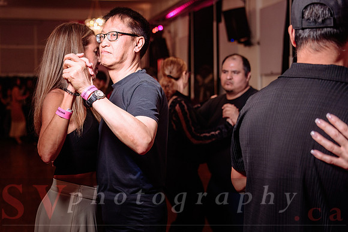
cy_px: 100
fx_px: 461
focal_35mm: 48
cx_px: 150
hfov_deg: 41.3
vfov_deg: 28.2
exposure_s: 1/160
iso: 800
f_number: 2.8
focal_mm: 42
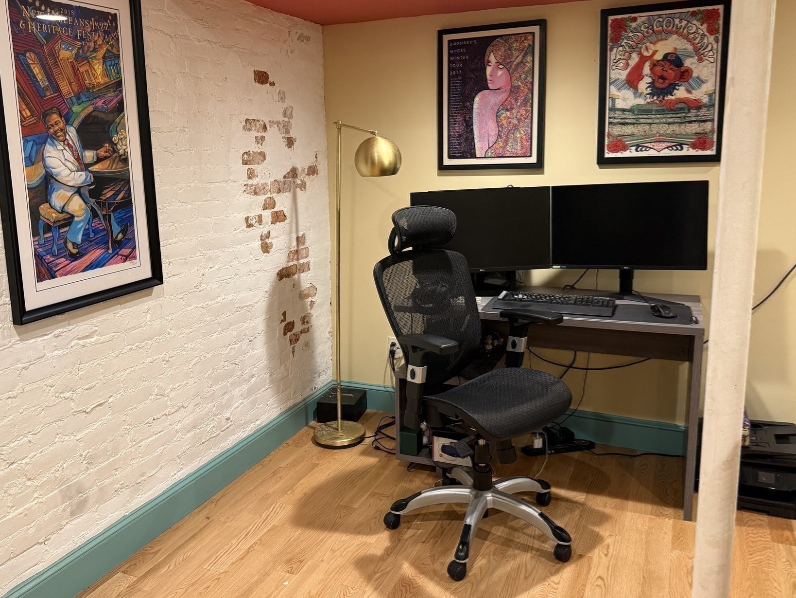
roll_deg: +0.4
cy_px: 266
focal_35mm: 30
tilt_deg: -9.8
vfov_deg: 46.7
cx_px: 376
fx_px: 690
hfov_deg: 59.9
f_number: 1.78
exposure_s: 1/60
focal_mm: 6.76
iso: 320
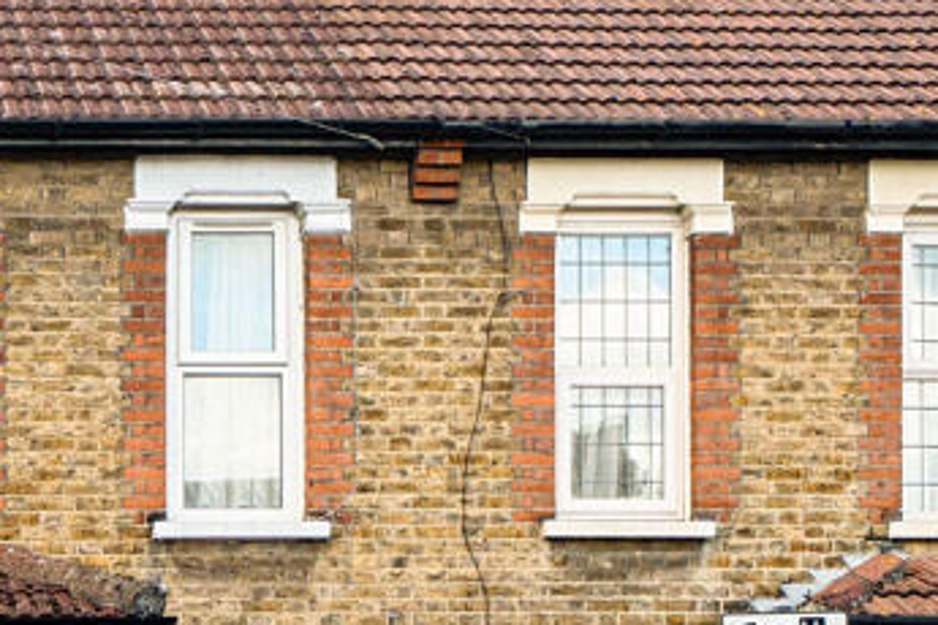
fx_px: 2319
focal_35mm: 89
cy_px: 458
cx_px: -11
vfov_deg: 15.3
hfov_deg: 22.0
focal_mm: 20
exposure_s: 1/125
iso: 160
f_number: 8
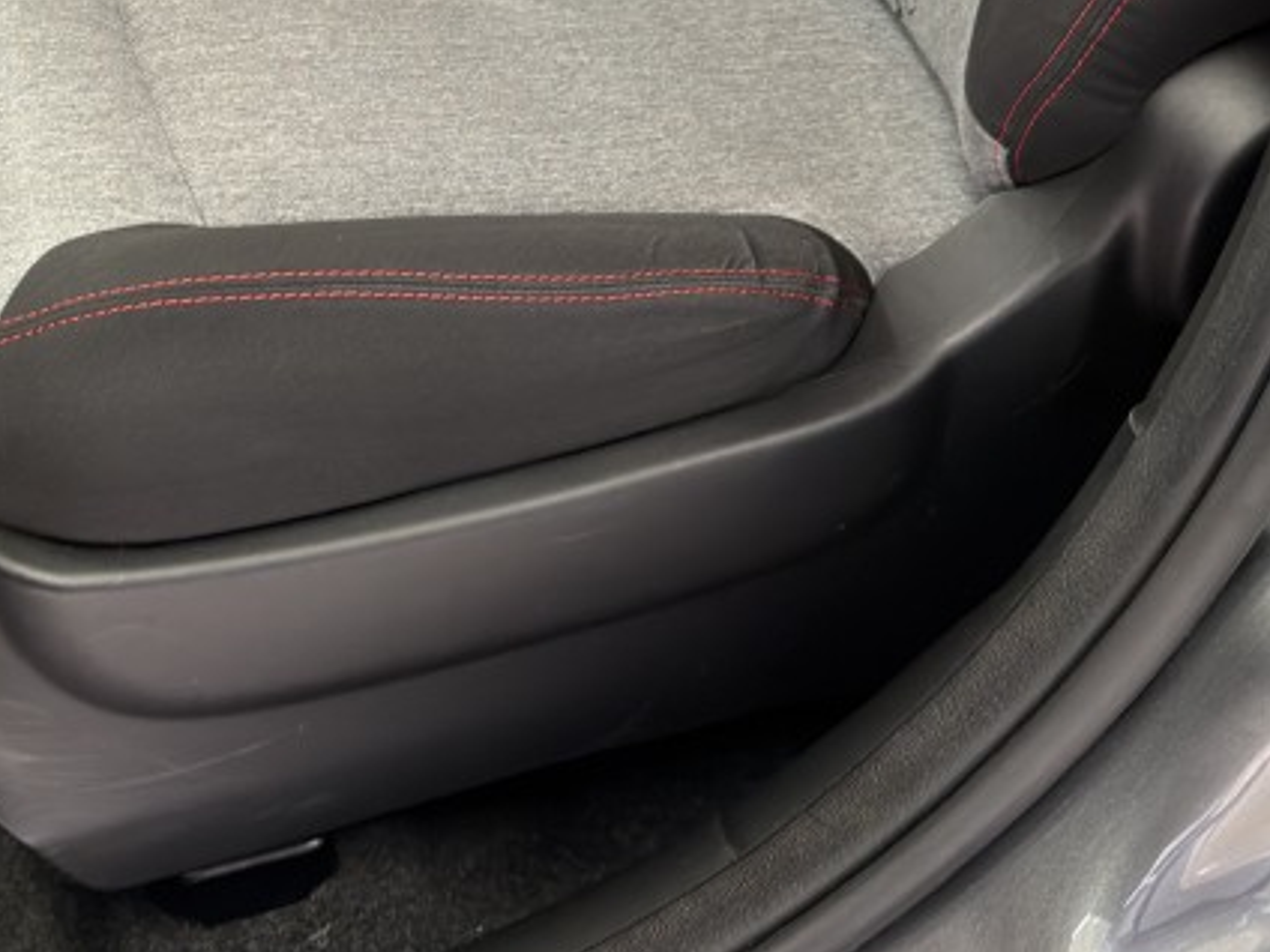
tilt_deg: -30.0
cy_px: -162
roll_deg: +8.5
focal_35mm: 58
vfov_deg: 23.3
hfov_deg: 31.9
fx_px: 2128
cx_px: 174
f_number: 1.78
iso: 400
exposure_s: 1/25
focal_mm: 6.76
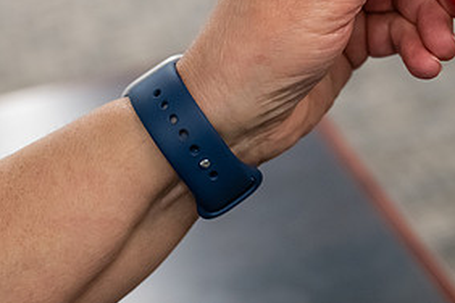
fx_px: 1302
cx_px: 428
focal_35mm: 103
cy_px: -6
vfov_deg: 13.1
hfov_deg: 19.4
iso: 2500
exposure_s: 1/160
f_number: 3.2
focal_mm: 50
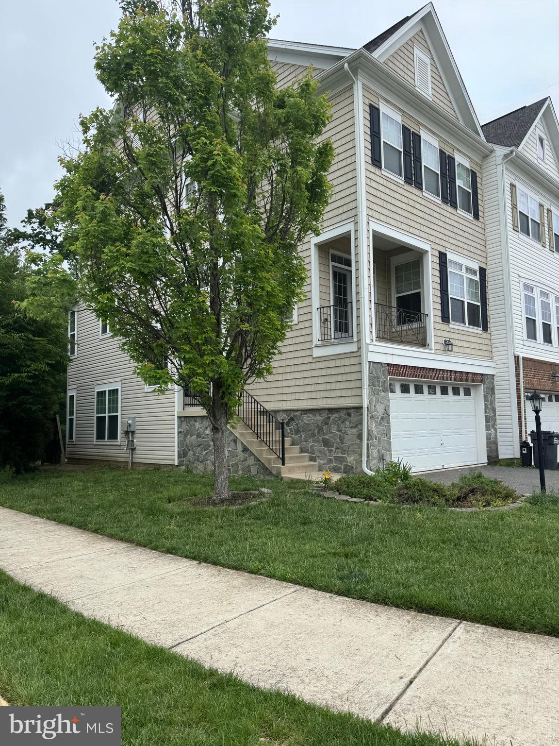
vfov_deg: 71.6
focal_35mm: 24
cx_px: 280
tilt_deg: +5.0
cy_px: 373
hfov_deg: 56.8
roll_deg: +1.3
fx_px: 517
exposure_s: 1/1980
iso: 80
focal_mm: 6.76
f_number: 1.78
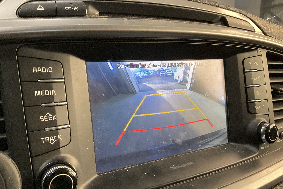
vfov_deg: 42.2
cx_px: 142
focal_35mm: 31
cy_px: 109
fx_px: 244
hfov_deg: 60.3
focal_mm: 3
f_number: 1.8
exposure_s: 1/60
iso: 64
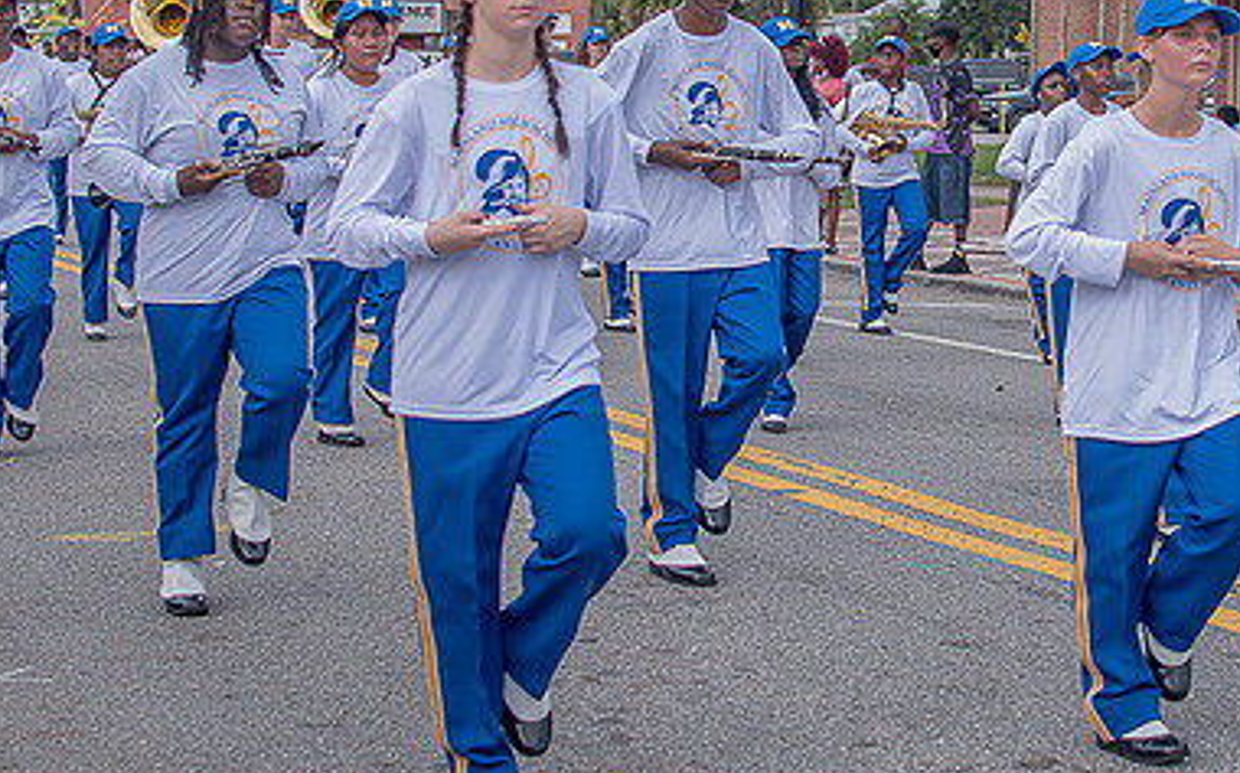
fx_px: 2736
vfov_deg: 16.0
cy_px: 243
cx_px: 875
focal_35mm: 81
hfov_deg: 25.3
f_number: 4
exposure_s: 1/500
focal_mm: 35
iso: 100
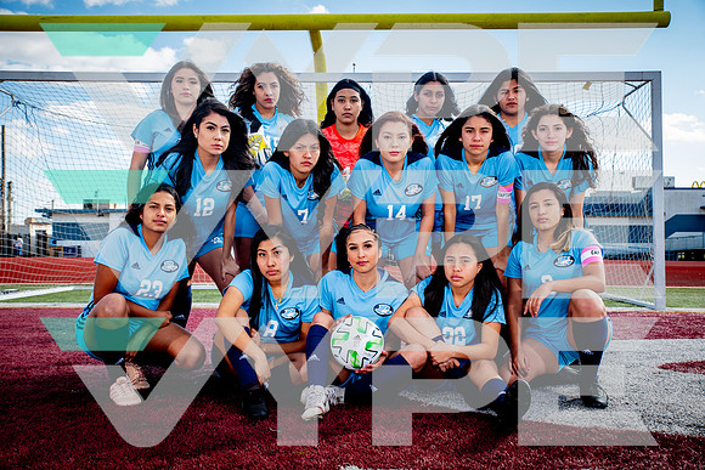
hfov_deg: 54.4
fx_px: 686
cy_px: 235
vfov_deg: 37.9
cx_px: 352
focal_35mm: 35
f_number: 5.6
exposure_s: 1/320
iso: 125
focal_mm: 35
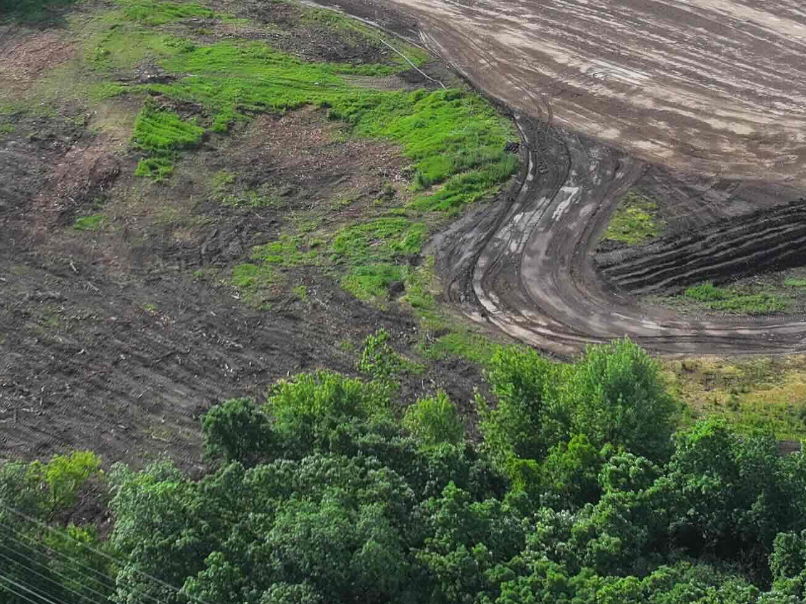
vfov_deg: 15.1
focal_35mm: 97
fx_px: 2258
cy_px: 104
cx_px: 331
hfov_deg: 20.2
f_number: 2.8
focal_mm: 12.29
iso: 240
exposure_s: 1/2500
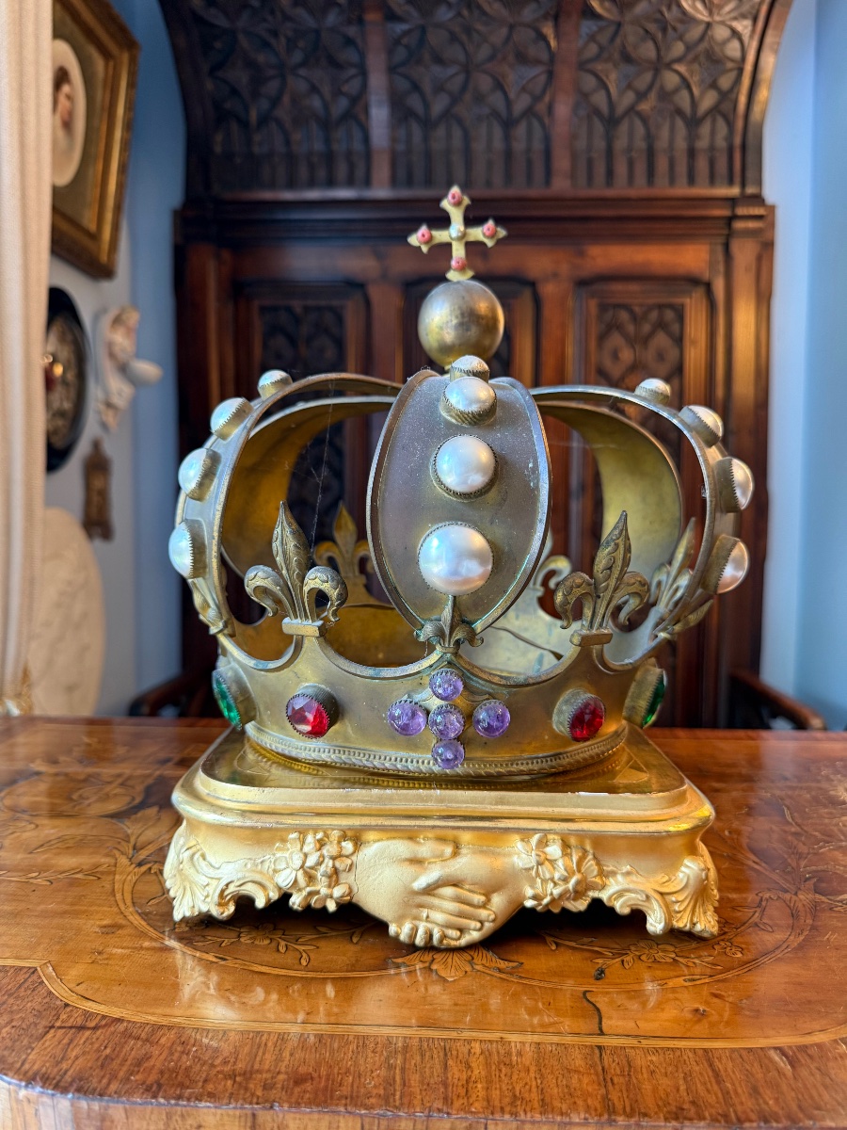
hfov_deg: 56.8
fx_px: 783
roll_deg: -1.3
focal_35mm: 24
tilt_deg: -3.6
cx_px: 424
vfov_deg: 71.6
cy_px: 565
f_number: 1.78
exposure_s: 1/50
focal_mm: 6.76
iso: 250
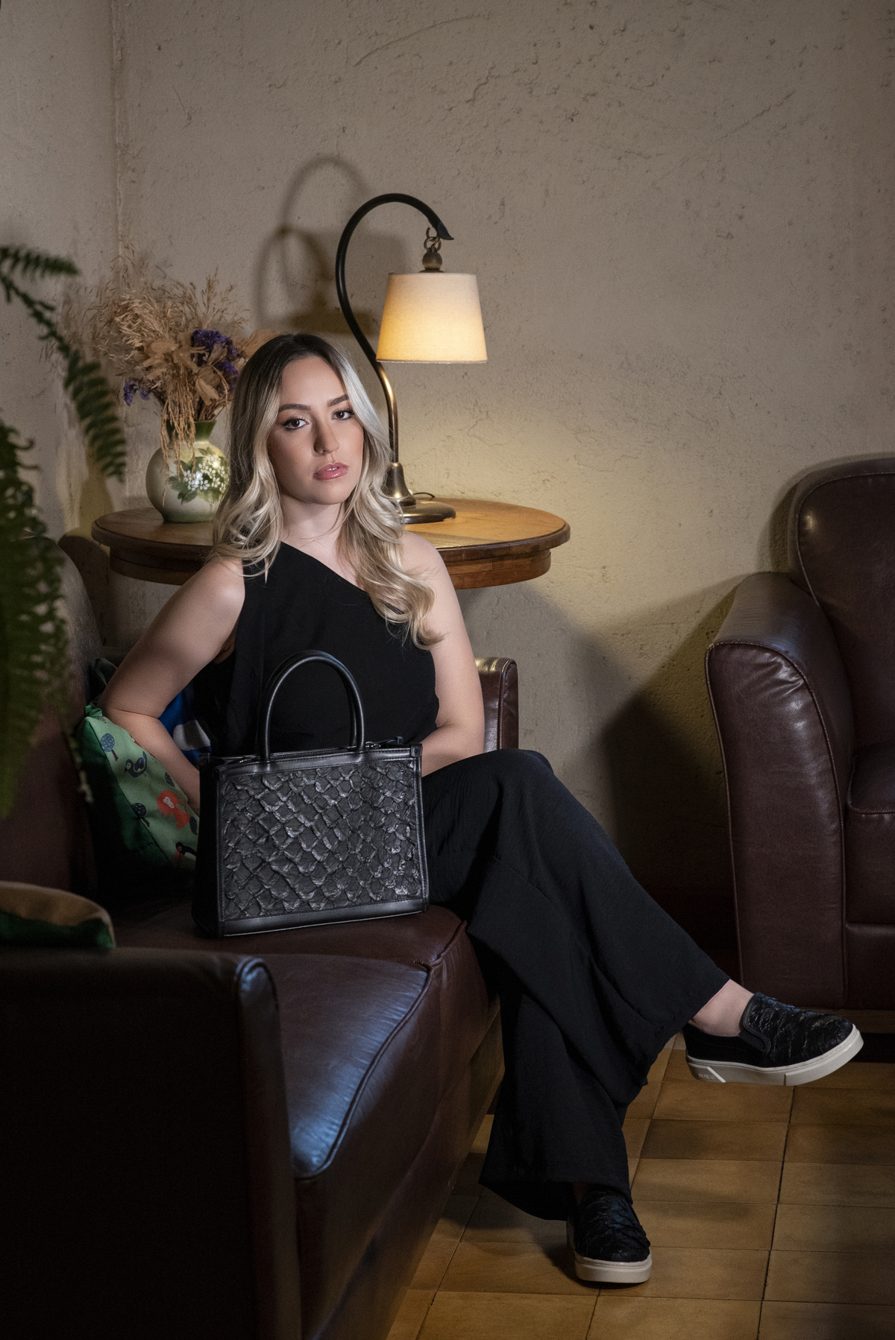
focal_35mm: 85
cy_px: 670
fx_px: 3167
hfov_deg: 16.1
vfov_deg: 23.9
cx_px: 448
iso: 2500
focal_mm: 85
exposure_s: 1/125
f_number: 9
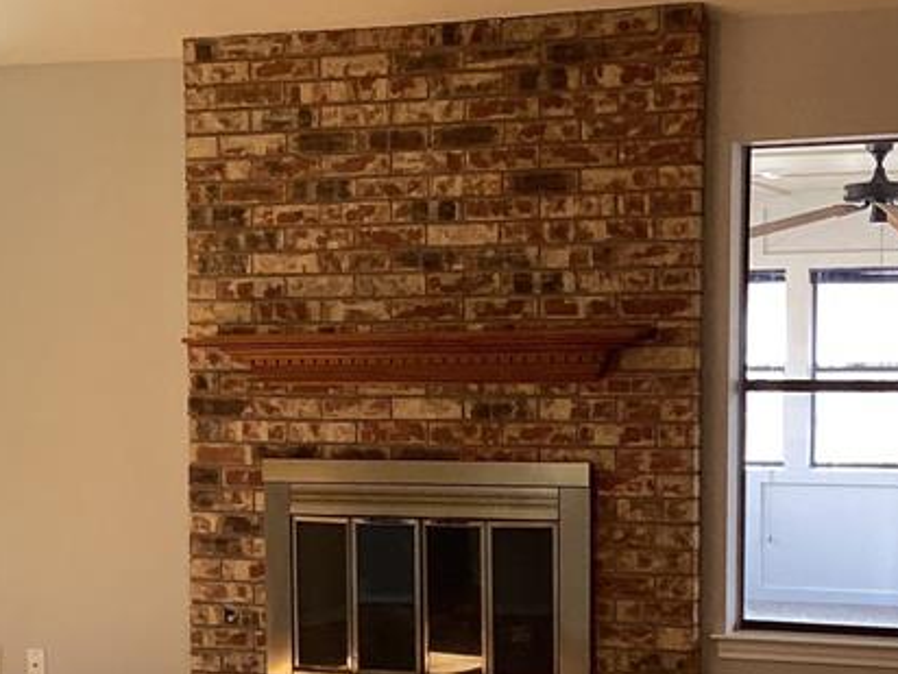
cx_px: 477
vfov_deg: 19.0
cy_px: 517
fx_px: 1998
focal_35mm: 77
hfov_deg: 25.3
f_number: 2.4
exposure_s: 1/60
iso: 125
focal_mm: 3.3
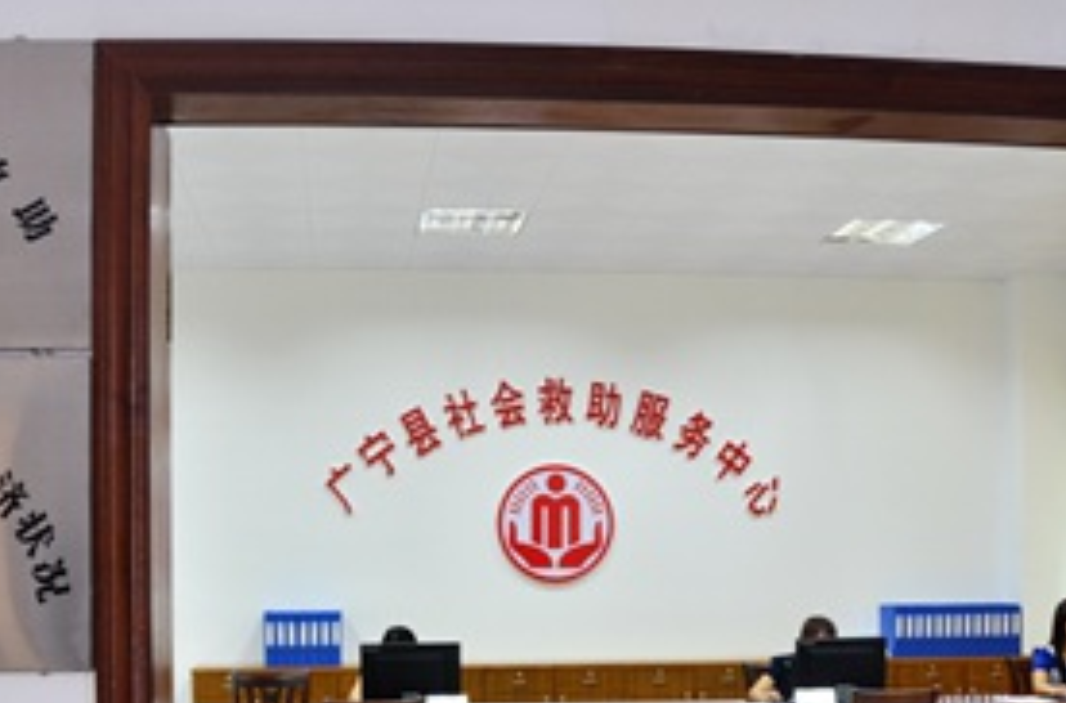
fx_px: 1446
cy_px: 554
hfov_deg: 40.5
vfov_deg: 26.8
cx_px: 518
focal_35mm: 49
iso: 400
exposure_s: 1/30
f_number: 3.5
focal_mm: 18
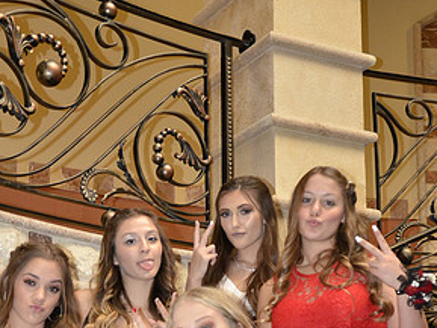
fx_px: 985
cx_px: 183
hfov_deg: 25.0
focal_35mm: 78
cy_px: 323
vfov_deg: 18.5
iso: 1600
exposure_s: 1/60
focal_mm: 27
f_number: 3.8
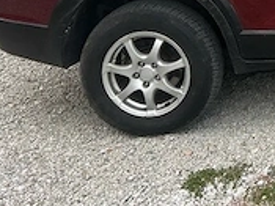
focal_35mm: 89
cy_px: -113
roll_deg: +1.2
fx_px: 707
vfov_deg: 15.2
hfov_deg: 19.5
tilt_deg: -6.7
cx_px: 399
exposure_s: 1/251
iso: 40
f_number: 1.5
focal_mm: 5.7
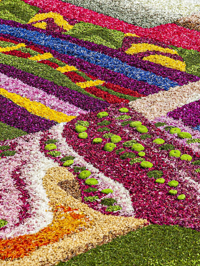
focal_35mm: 213
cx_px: 193
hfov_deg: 7.0
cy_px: 103
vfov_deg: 9.3
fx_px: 1641
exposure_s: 1/320
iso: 250
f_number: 13
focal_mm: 120
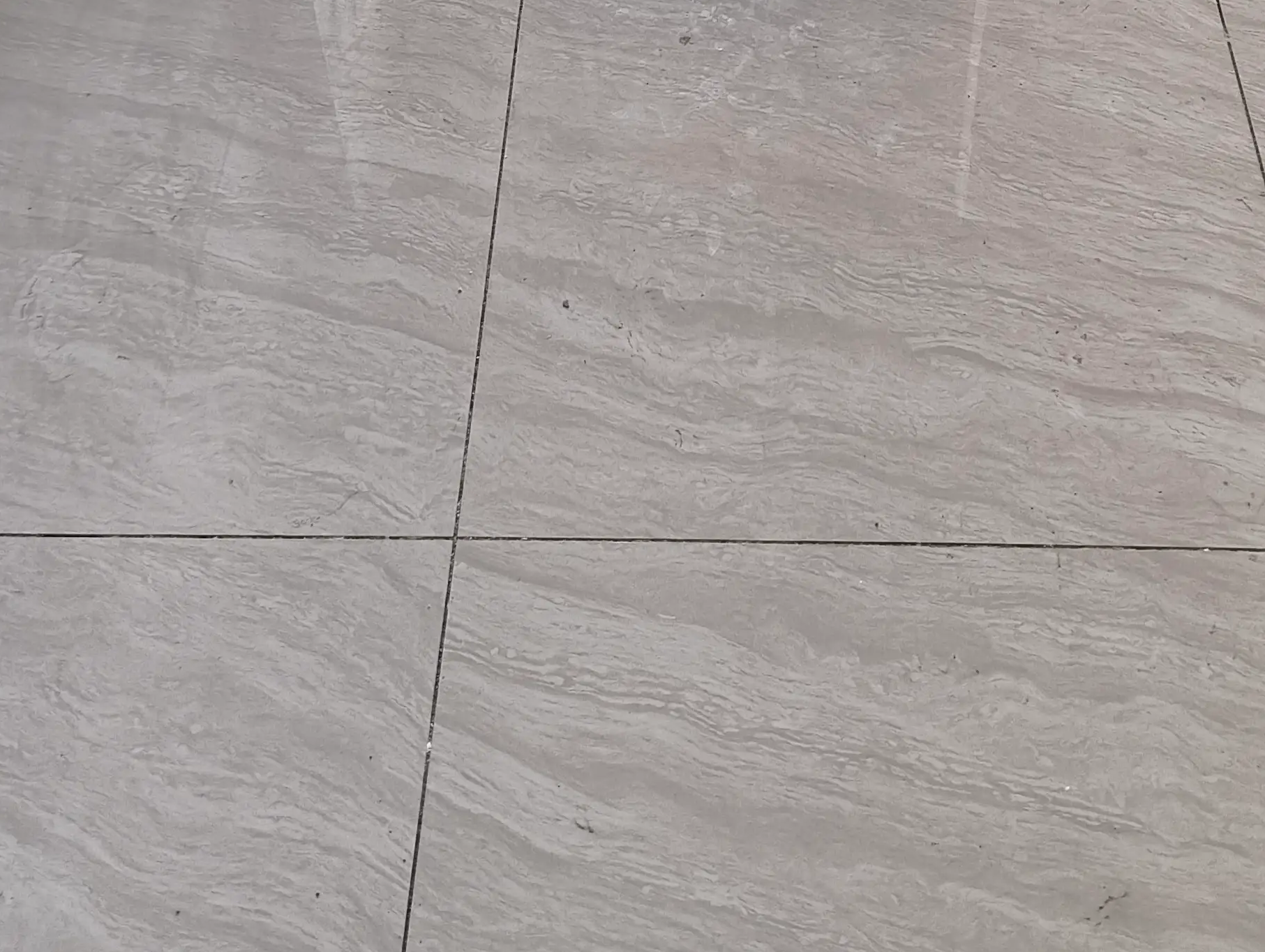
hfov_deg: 35.5
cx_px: 680
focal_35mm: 54
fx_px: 1976
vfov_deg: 25.7
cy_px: -6
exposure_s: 1/100
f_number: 1.87
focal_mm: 5.56
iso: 311
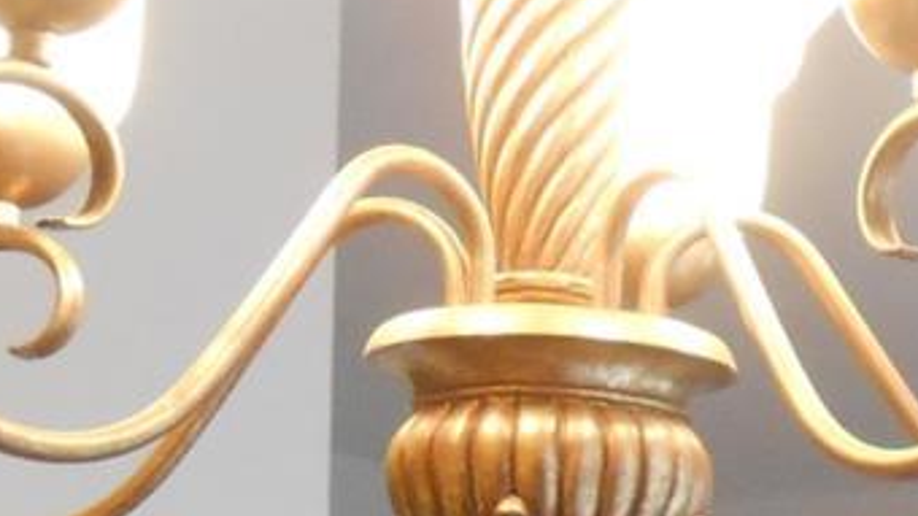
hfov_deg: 15.6
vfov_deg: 9.5
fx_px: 3042
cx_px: 1444
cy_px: 697
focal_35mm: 125
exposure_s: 1/30
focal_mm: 4.6
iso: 320
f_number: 3.5
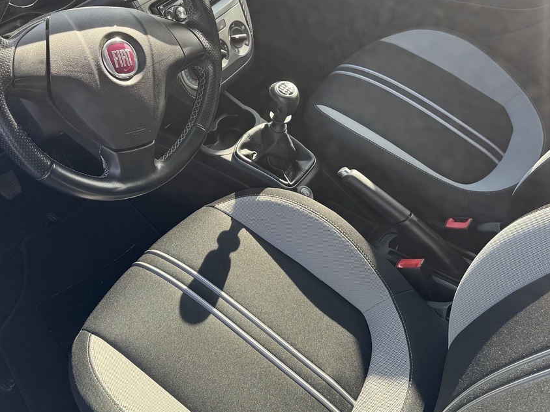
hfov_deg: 45.8
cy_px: 131
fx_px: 651
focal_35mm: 41
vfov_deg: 34.7
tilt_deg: -38.9
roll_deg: -1.0
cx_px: 260
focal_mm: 6.76
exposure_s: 1/383
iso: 80
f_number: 1.78
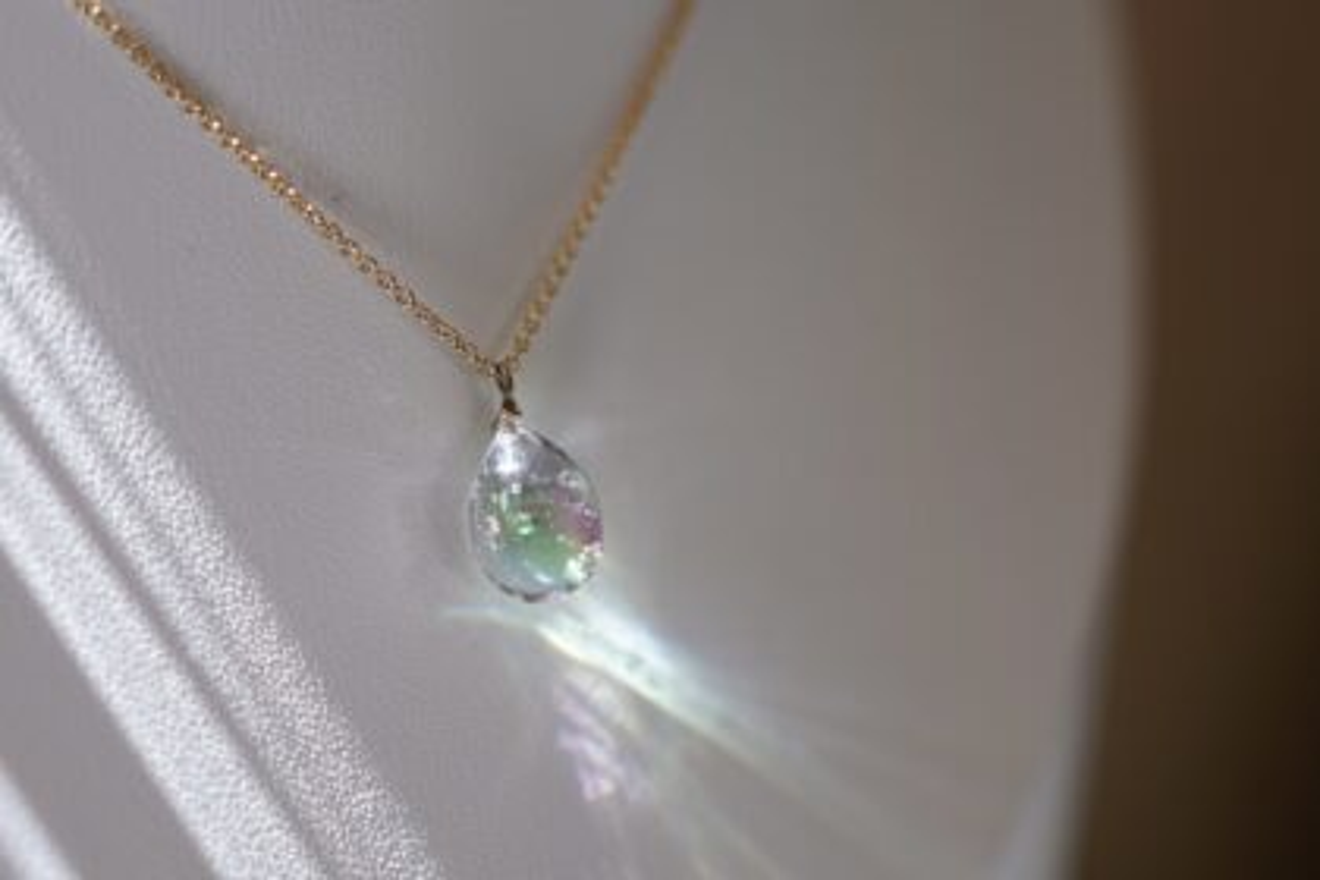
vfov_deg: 37.9
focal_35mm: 35
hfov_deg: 54.4
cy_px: 440
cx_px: 660
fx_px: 1283
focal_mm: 35
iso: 100
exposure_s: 1/400
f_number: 2
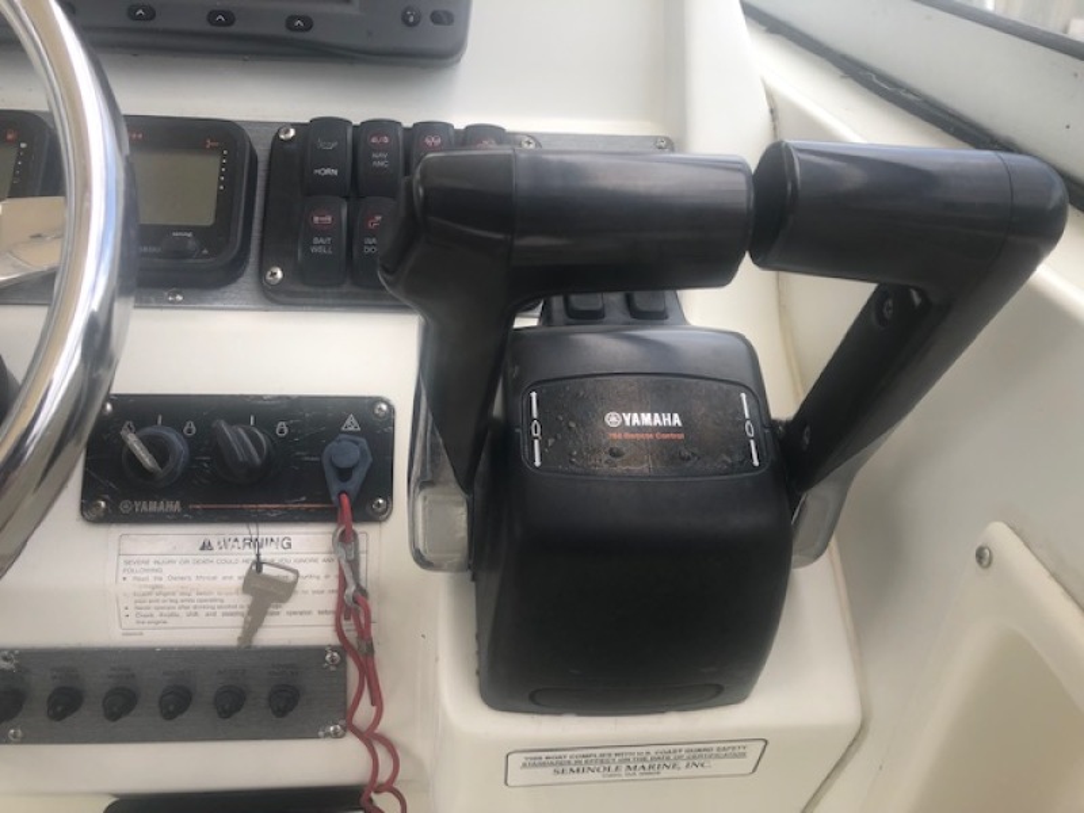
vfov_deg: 49.7
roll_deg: -0.9
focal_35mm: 28
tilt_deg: -24.9
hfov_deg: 63.4
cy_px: 406
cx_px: 542
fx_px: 877
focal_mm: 3.99
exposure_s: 1/428
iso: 20
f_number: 1.8
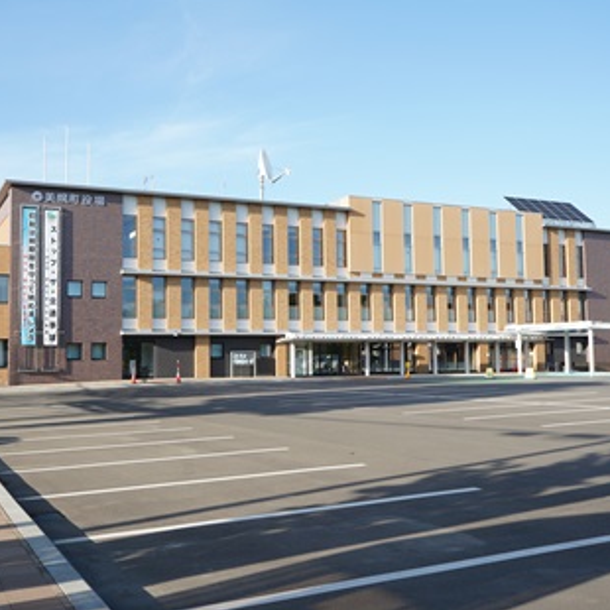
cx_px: 258
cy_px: 299
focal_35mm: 38
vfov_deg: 43.9
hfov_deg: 43.7
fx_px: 758
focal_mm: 29
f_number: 7.1
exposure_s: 1/125
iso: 100
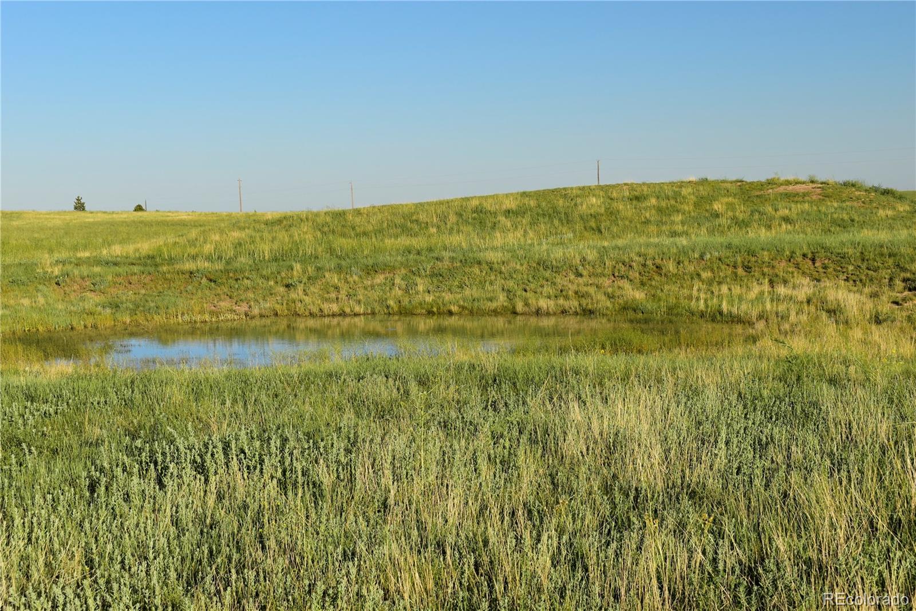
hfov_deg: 35.1
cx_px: 458
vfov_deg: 23.8
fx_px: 1450
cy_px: 306
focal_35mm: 57
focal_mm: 38
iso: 400
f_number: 11
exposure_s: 1/400
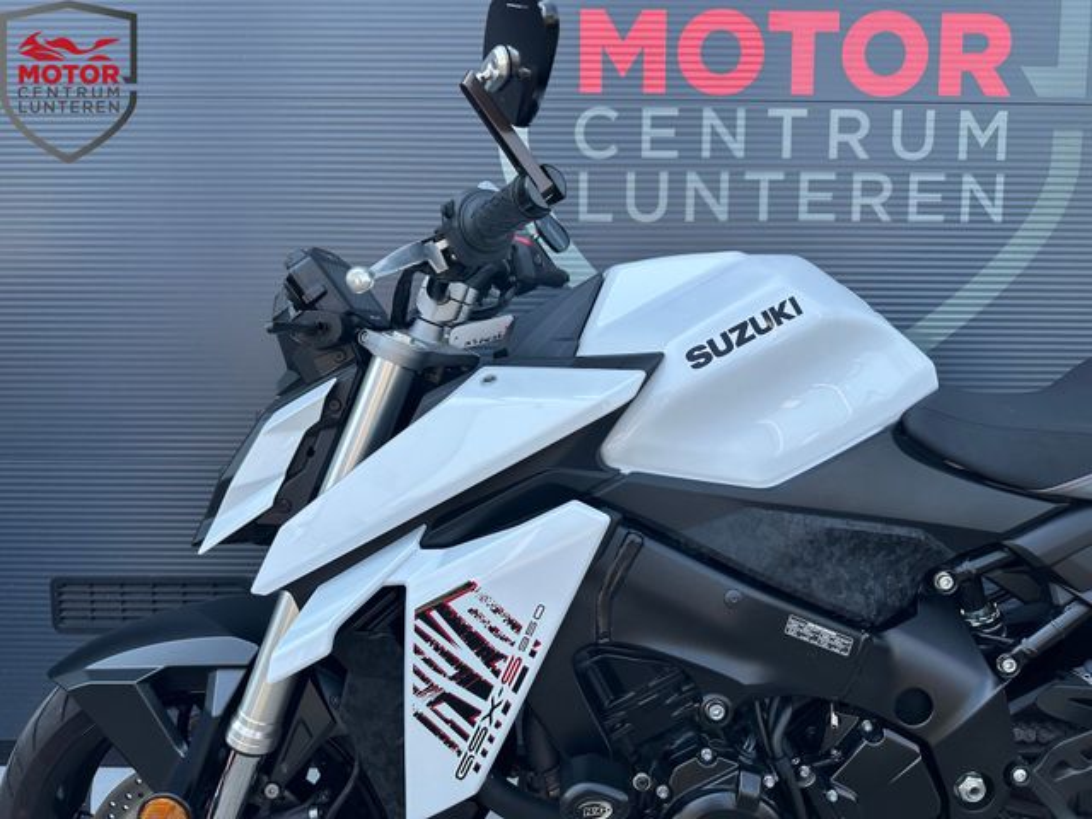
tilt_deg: -2.4
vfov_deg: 56.8
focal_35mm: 24
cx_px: 546
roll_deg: +0.4
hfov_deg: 71.6
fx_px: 757
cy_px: 410
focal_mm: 6.86
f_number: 1.78
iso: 80
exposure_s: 1/857
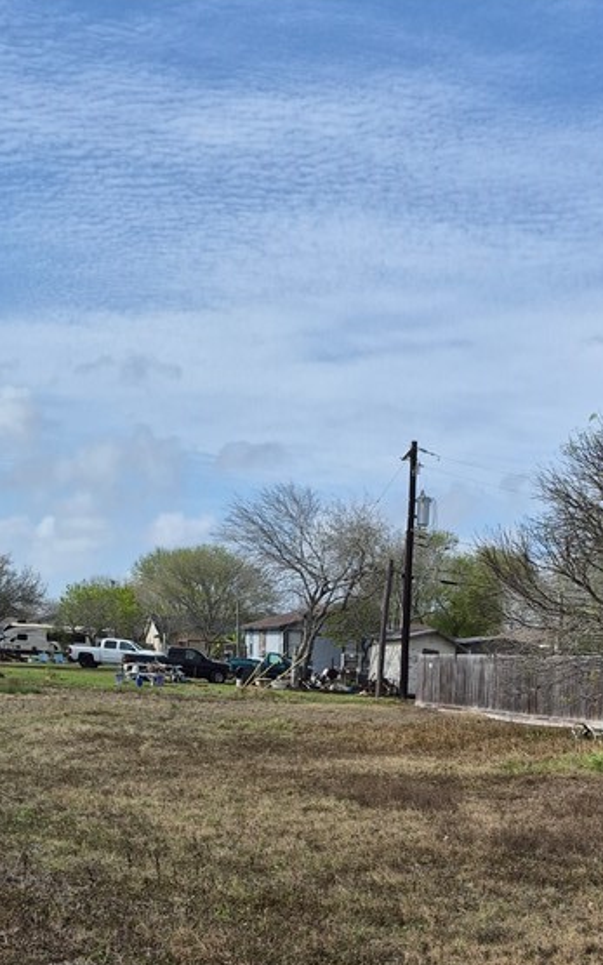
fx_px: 1183
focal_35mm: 45
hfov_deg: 28.4
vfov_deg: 40.9
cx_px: 403
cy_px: 871
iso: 80
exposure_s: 1/7344
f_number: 1.8
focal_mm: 5.4
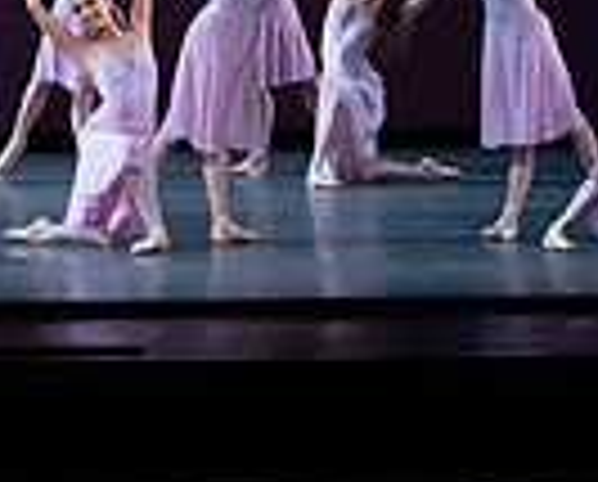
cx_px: -396
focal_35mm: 286
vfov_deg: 5.4
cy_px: -246
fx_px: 5073
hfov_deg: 6.6
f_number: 9
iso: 12800
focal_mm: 70
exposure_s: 1/400
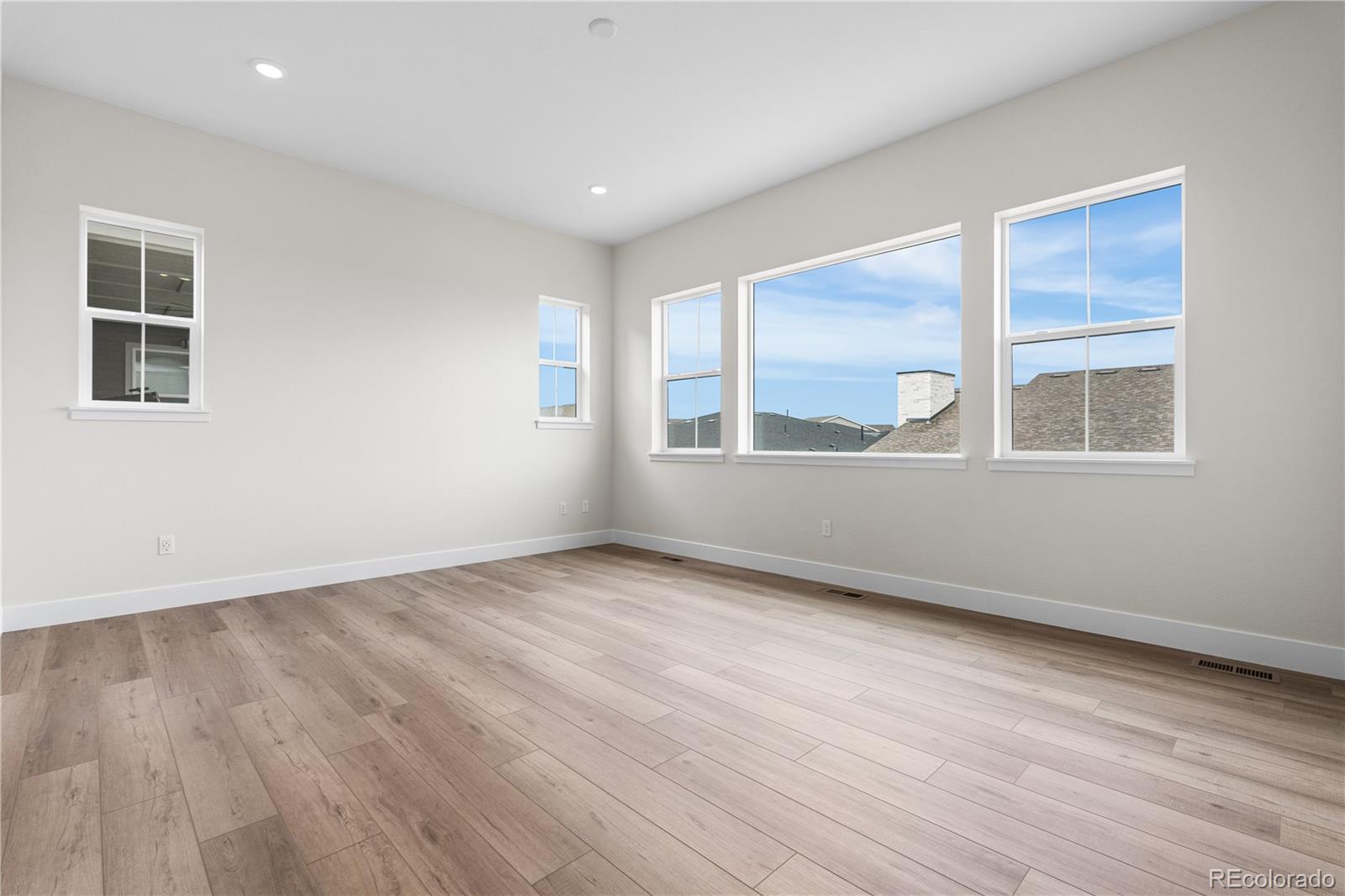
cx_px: 672
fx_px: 616
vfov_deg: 72.0
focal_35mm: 16
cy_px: 448
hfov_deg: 95.0
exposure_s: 1/15
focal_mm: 16.5
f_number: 8
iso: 500
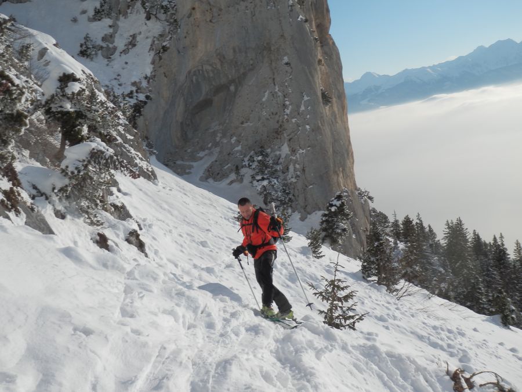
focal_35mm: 40
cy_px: 196
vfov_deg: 36.0
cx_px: 261
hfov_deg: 46.8
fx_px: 603
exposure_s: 1/160
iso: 80
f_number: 10.4
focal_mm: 7.3
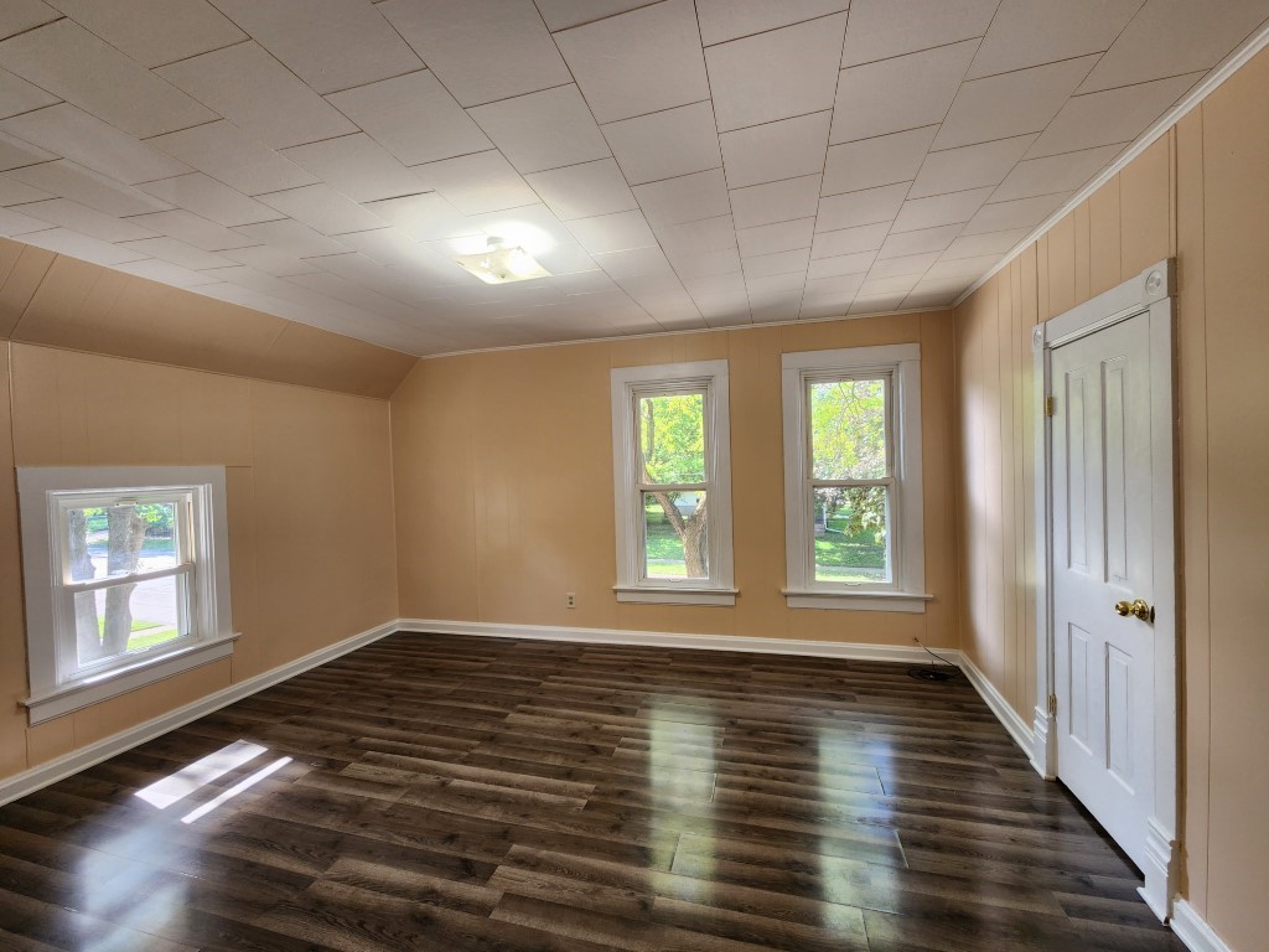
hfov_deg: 106.2
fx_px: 477
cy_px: 476
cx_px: 634
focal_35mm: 13
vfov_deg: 89.9
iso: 80
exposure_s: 1/60
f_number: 2.2
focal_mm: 2.2
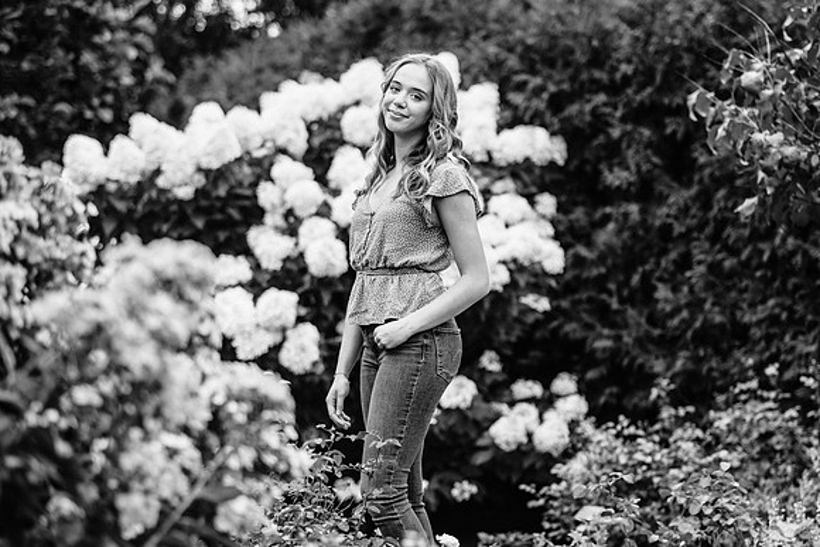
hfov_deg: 18.8
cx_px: 453
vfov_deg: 12.6
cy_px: 277
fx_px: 2473
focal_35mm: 109
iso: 320
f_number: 2.8
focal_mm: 95
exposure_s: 1/500
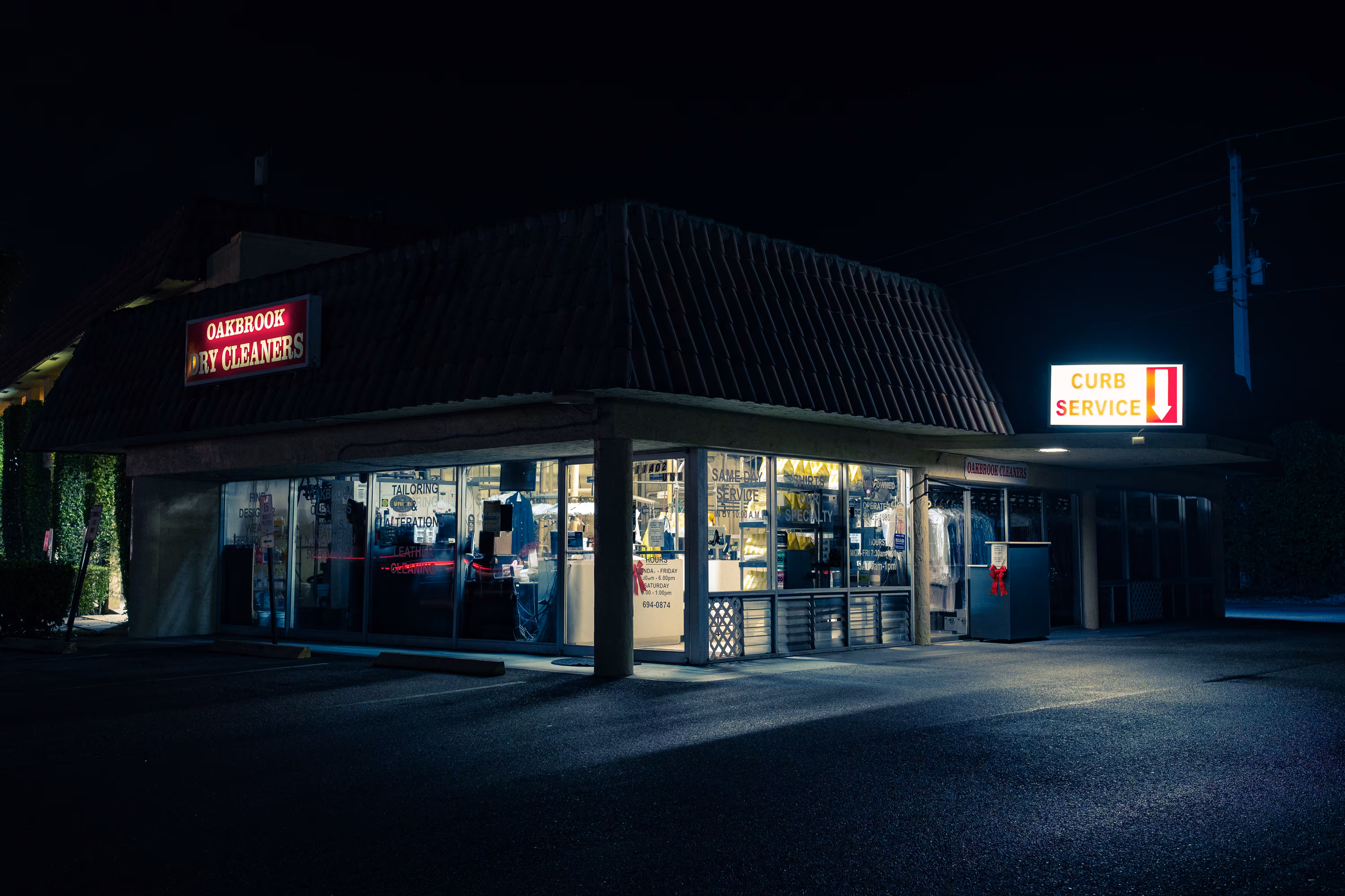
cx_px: 672
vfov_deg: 37.9
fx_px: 1308
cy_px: 448
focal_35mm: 35
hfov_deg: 54.4
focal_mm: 23
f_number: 4
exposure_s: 1.6
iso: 100
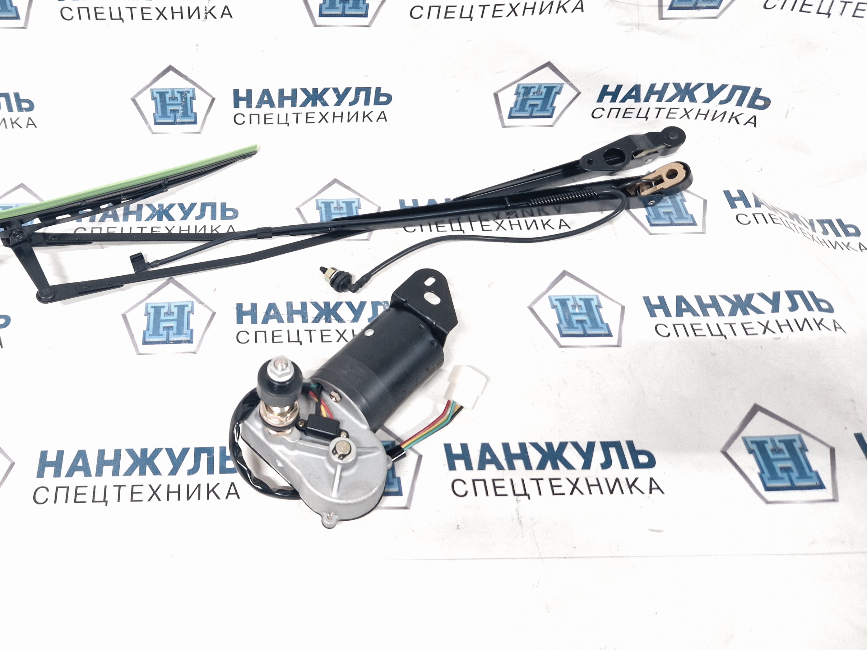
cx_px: 246
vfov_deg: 42.4
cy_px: 224
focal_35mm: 33
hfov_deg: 53.5
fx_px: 827
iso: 640
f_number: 1.8
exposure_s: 1/25
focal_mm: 5.4
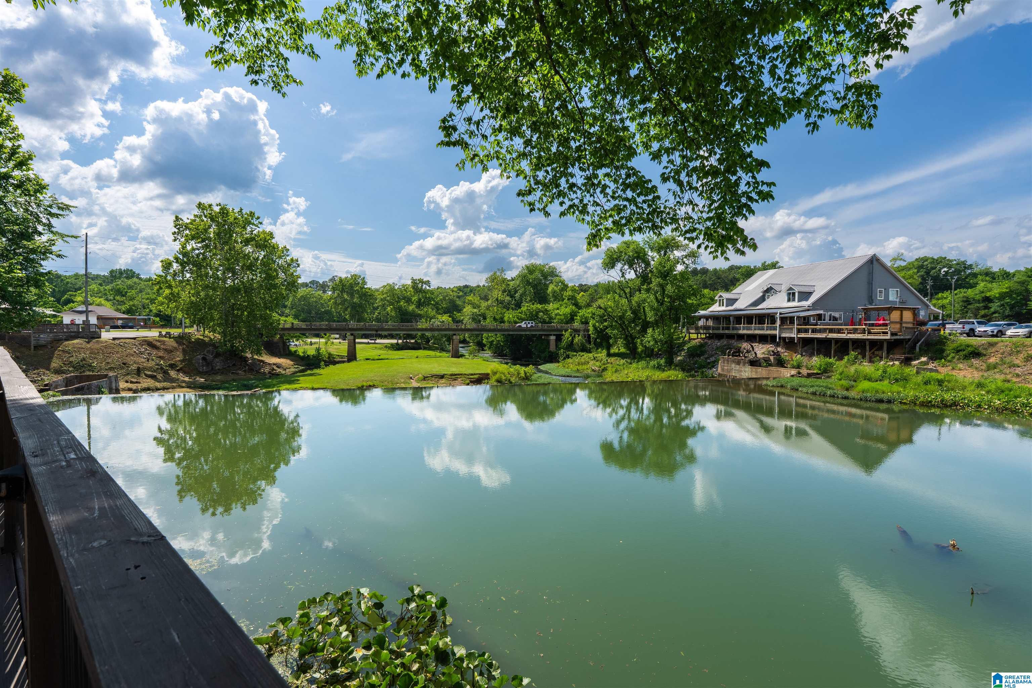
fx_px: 459
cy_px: 344
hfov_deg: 96.7
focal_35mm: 16
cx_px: 516
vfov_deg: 73.7
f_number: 10
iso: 100
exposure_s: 1/1600
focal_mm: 16
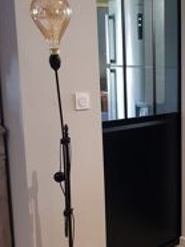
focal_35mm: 60
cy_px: 148
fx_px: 427
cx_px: 198
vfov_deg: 32.1
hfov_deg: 23.1
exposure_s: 1/19
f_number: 1.7
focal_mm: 4.2
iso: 250
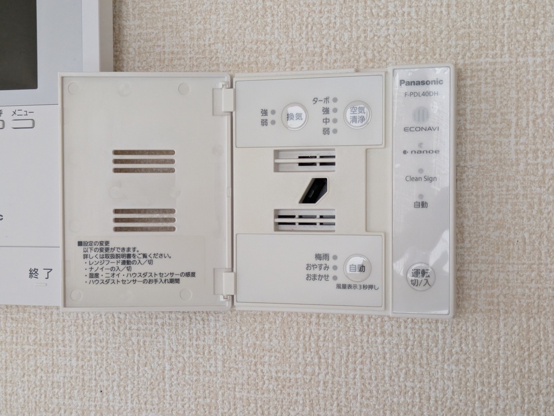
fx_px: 816
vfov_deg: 28.6
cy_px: 208
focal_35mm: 51
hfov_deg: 37.5
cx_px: 277
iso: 323
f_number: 1.89
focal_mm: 5.43
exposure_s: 1/120
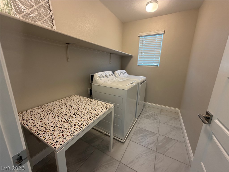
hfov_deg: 102.1
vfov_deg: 85.7
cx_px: 114
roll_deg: -0.8
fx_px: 93
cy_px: 86
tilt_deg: -11.4
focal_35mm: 14
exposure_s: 1/60
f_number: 2.2
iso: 250
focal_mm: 2.22
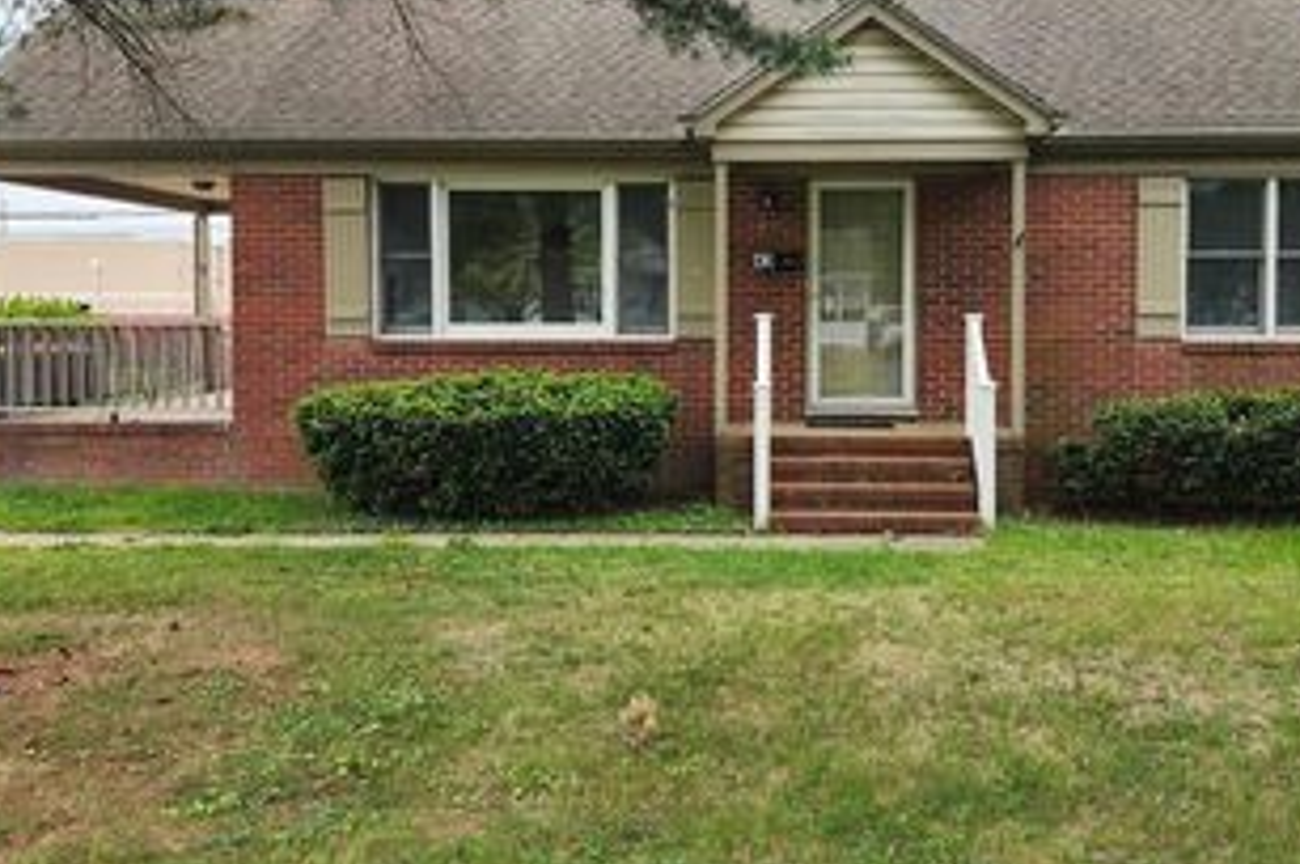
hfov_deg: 49.5
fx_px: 1407
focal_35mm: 39
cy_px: 341
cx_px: 728
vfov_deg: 34.0
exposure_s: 1/192
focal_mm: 6.4
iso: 12
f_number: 1.8
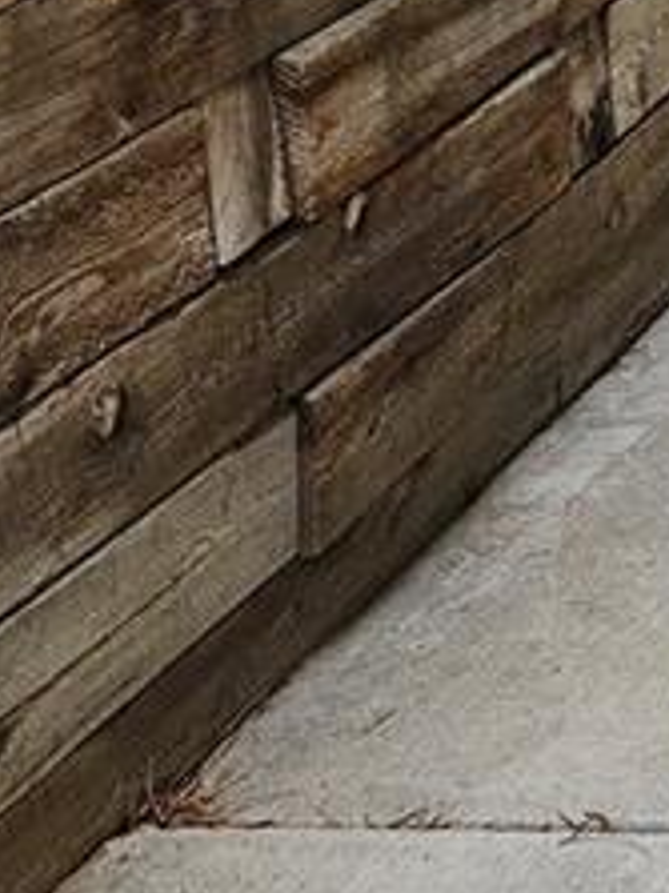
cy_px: -92
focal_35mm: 124
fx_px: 3198
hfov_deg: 10.1
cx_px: 1691
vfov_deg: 15.5
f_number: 1.8
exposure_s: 1/180
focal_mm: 5.4
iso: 32
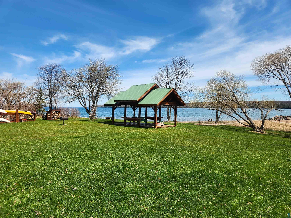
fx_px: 193
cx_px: 146
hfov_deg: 73.9
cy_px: 109
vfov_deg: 58.9
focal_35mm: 23
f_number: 1.8
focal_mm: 5.4
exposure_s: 1/1834
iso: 20
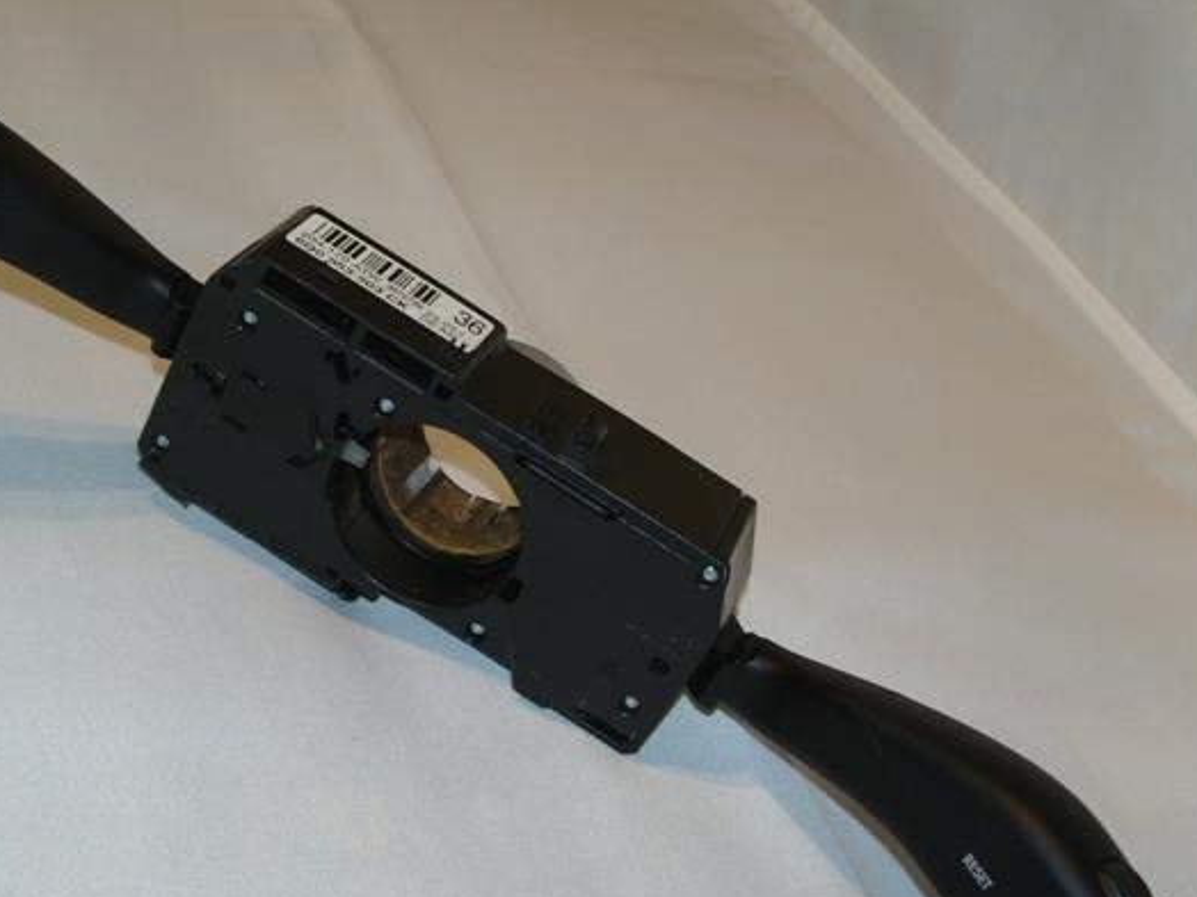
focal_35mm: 58
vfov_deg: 25.2
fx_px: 2006
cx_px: 388
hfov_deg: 32.9
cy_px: 498
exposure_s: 1/40
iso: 80
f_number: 2.8
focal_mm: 7.8
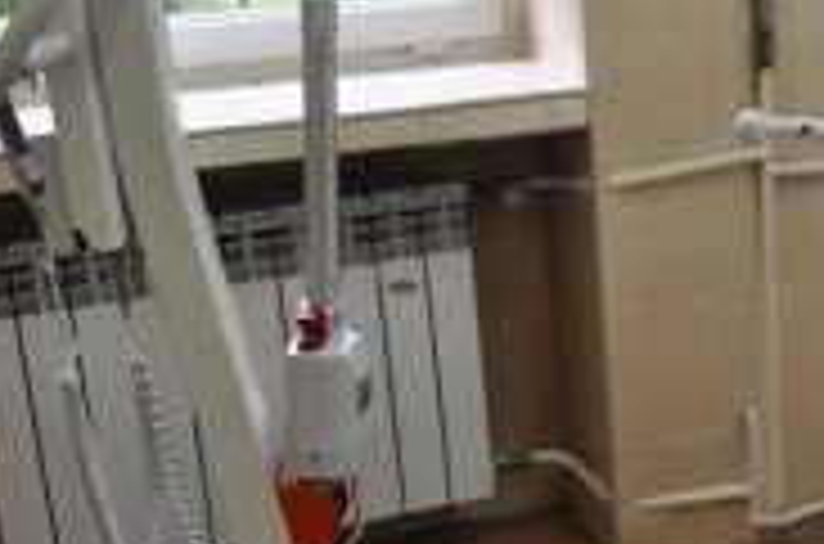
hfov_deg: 23.8
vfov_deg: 16.6
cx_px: 810
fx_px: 1872
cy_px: 310
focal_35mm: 82
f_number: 4
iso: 400
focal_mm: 20
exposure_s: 1/60
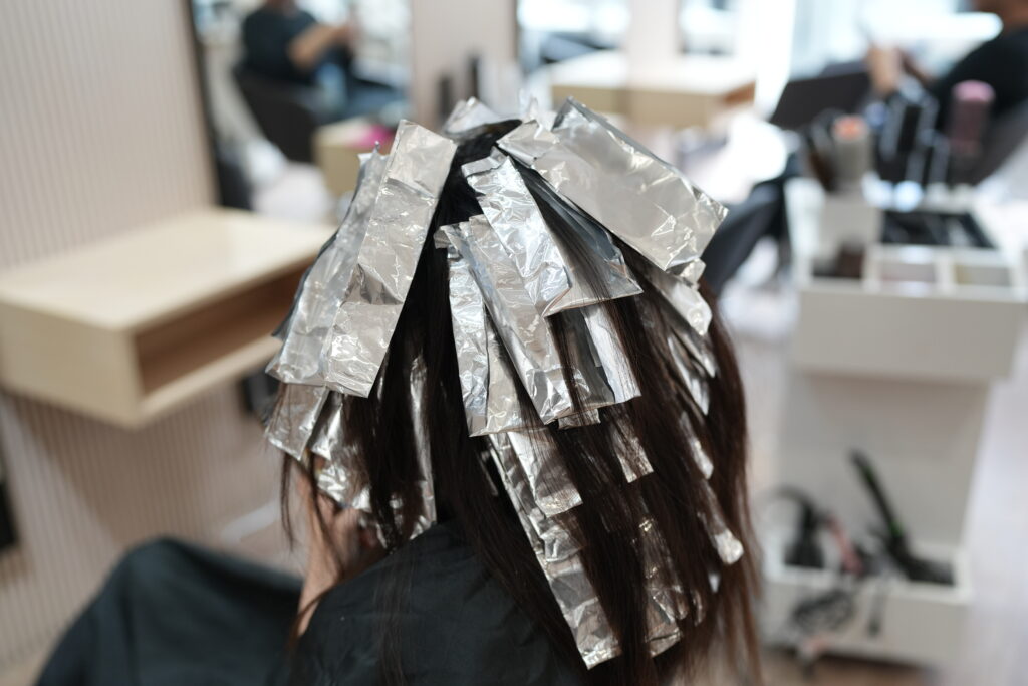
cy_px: 343
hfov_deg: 54.4
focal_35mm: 35
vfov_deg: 37.9
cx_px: 514
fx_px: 1000
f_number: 2
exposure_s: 1/250
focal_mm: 35
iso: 800
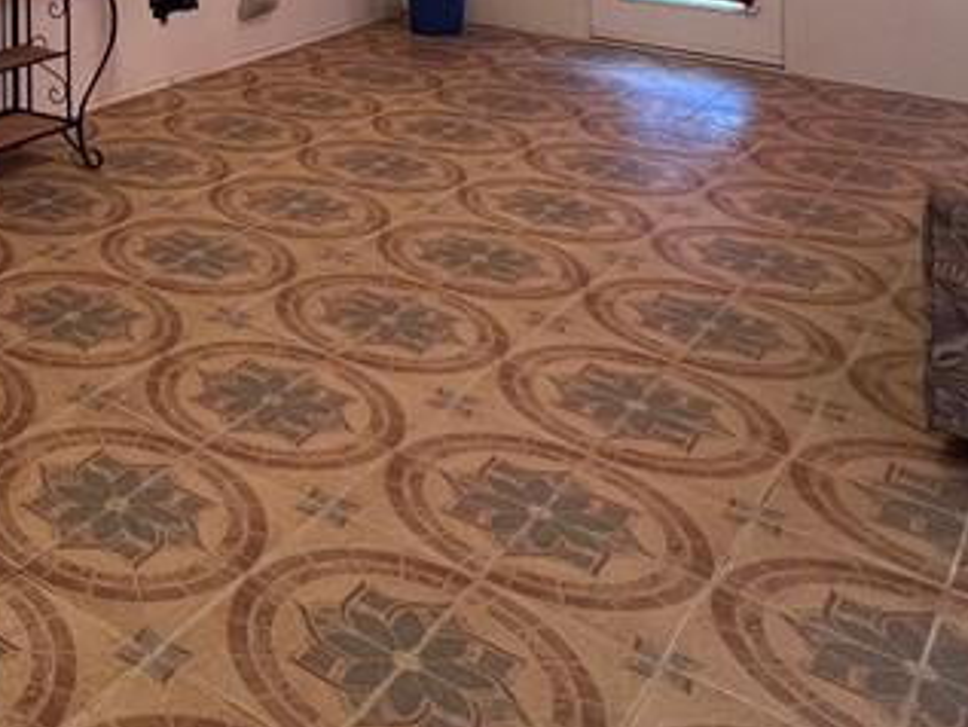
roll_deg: -0.5
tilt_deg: +1.7
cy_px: -275
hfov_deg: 37.5
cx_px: -95
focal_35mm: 42
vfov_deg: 27.3
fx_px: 1175
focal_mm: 1.57
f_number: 1.8
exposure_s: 1/60
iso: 200
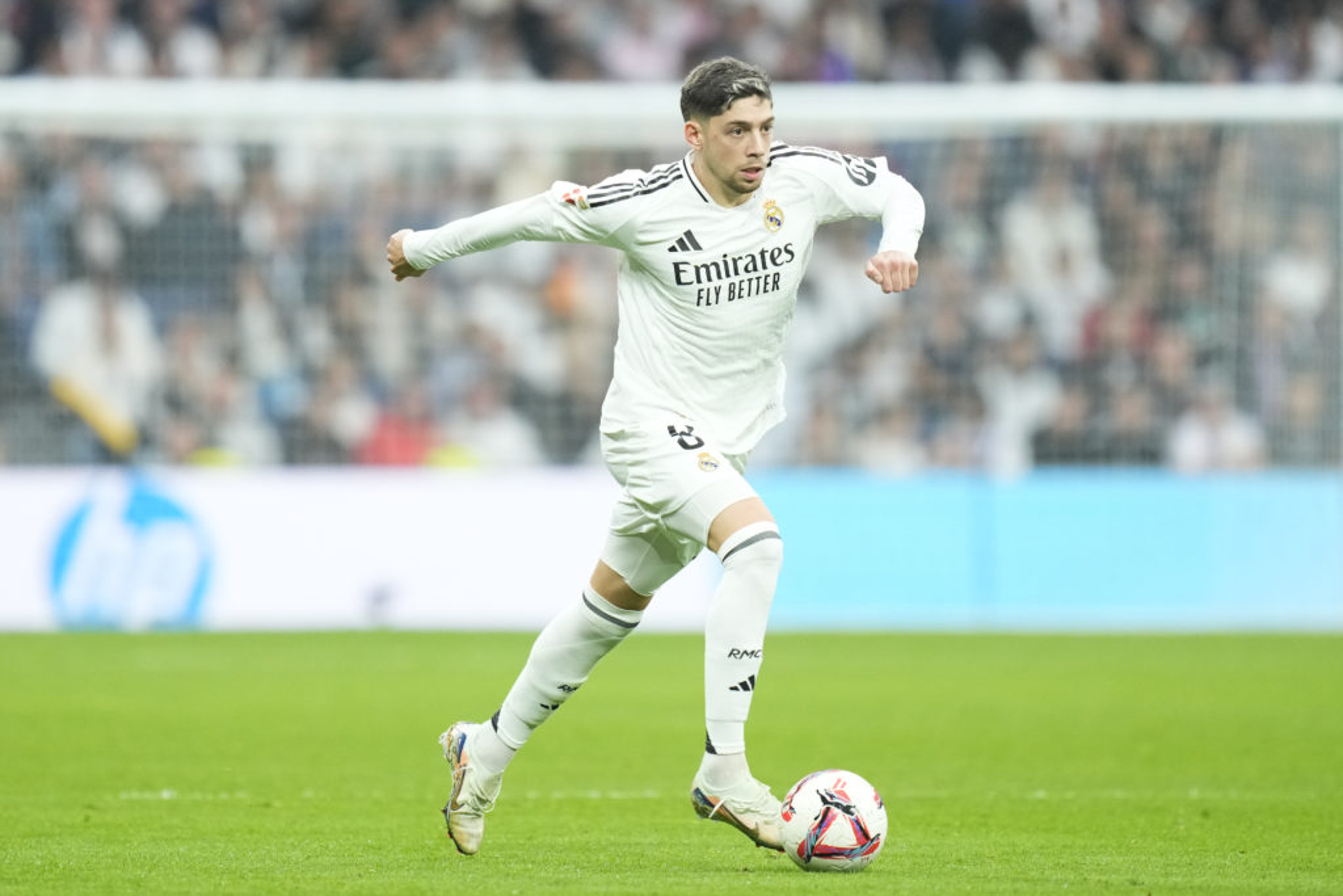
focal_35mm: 400
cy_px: 448
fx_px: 14923
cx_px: 672
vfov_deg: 3.4
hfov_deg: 5.2
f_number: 2.8
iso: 2500
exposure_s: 1/2000
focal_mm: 400
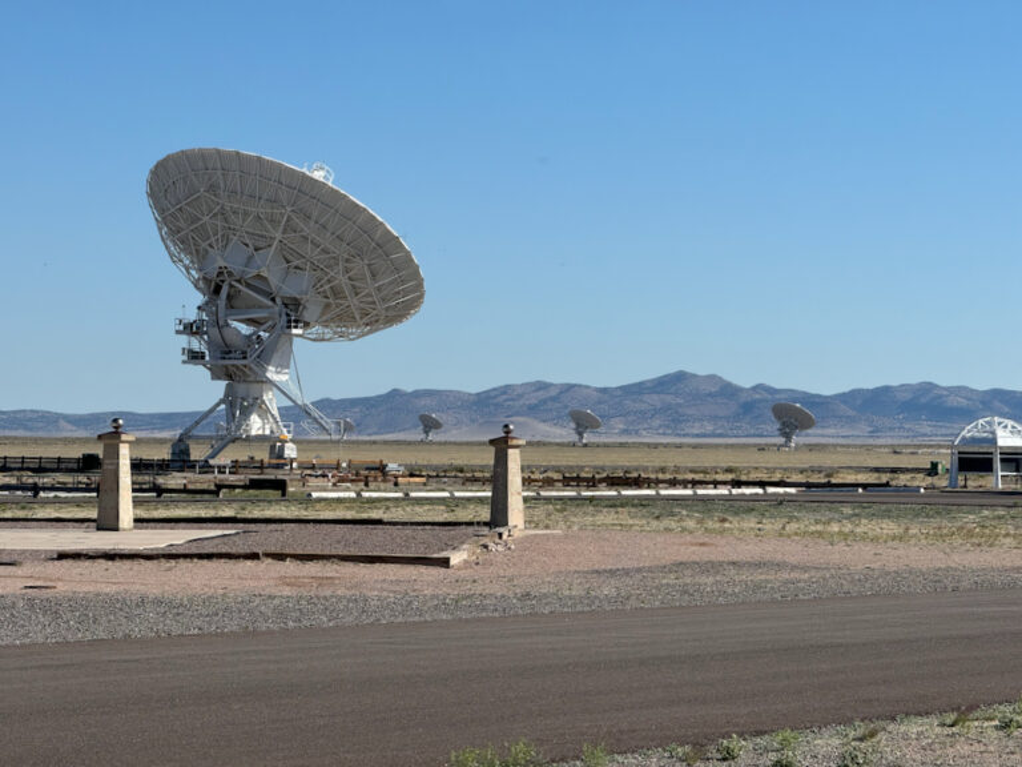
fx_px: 3543
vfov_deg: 12.3
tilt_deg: +1.0
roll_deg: +1.3
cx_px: 511
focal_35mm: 120
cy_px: 384
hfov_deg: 16.4
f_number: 2.8
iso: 50
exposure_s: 1/2212
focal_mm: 15.66
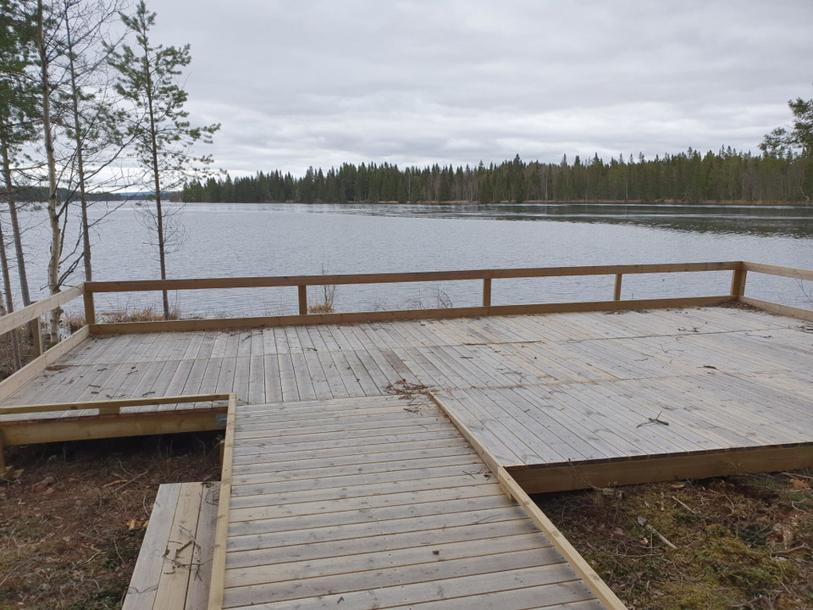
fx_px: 611
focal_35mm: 26
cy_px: 305
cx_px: 406
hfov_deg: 67.3
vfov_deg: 53.1
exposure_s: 1/458
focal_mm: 4.32
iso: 50
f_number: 2.4
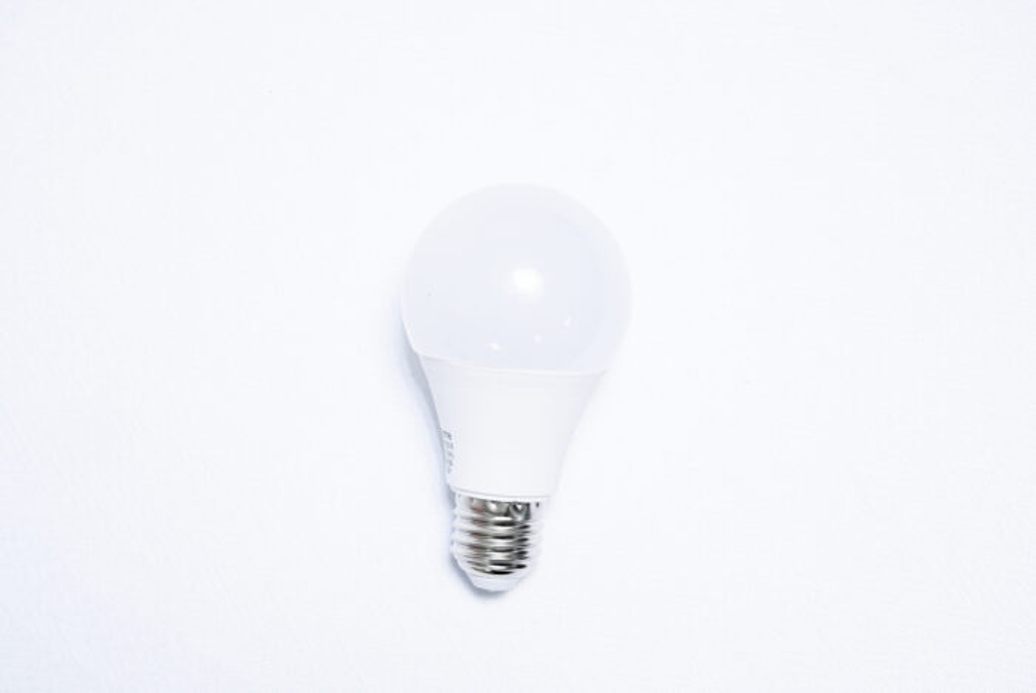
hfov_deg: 28.8
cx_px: 518
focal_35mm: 70
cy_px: 346
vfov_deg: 19.5
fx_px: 2016
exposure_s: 1/160
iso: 3200
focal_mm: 70
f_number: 9
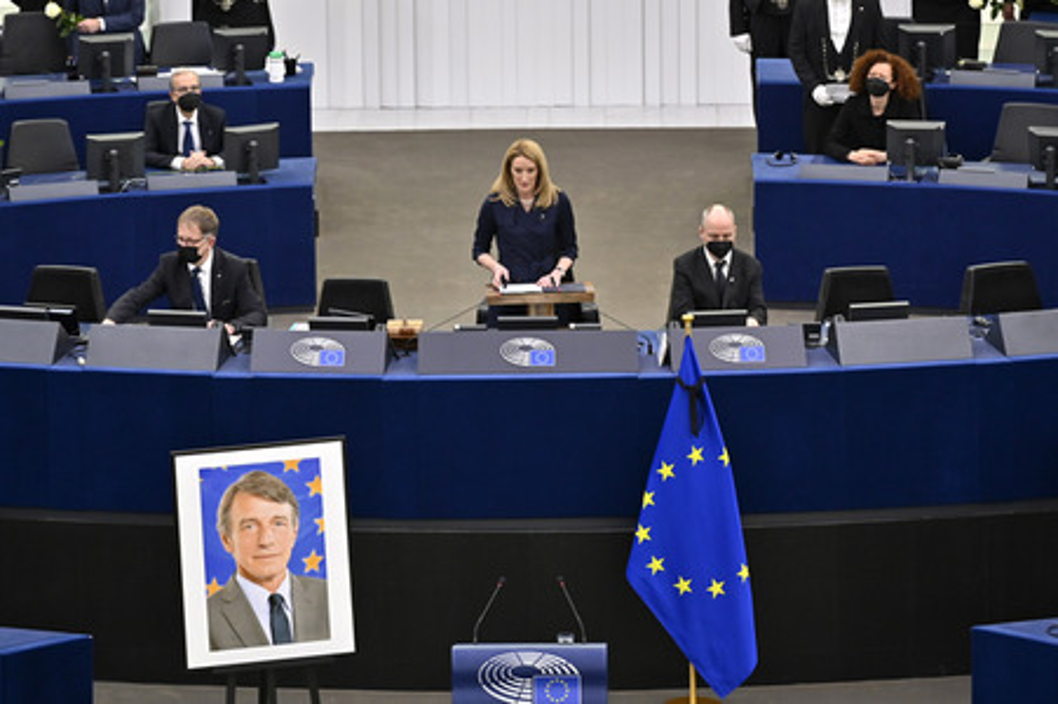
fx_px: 4699
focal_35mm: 160
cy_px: 352
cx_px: 529
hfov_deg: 12.8
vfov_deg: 8.6
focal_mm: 160
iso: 800
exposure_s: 1/320
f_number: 2.8
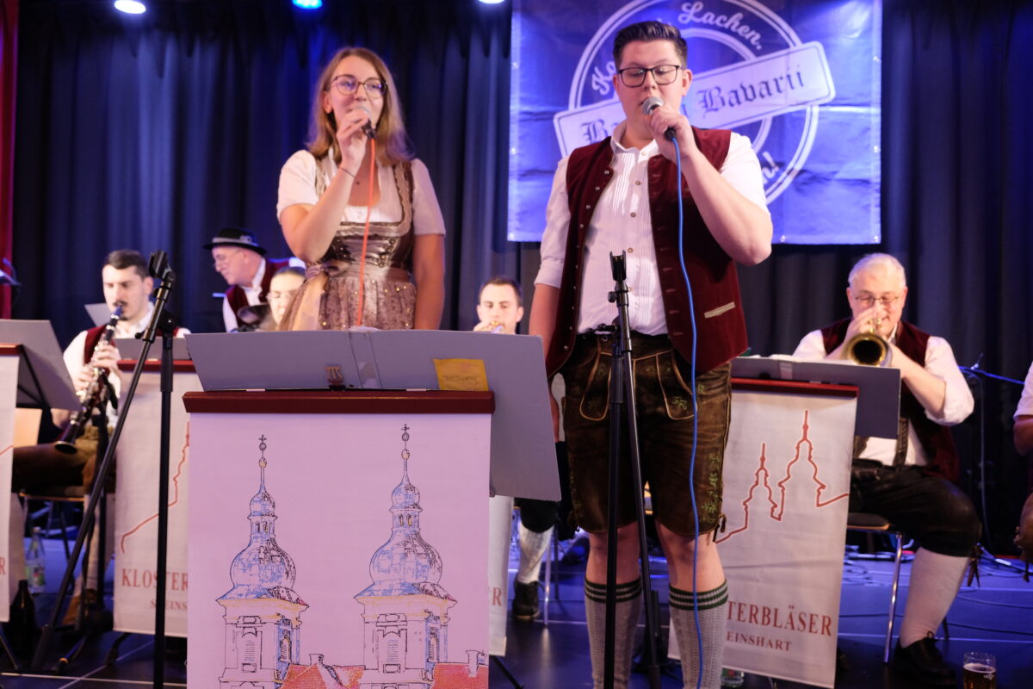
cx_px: 516
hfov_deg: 54.4
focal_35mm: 35
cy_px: 344
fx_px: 1004
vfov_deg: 37.9
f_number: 3.2
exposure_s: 1/30
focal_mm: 23.3
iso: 1250
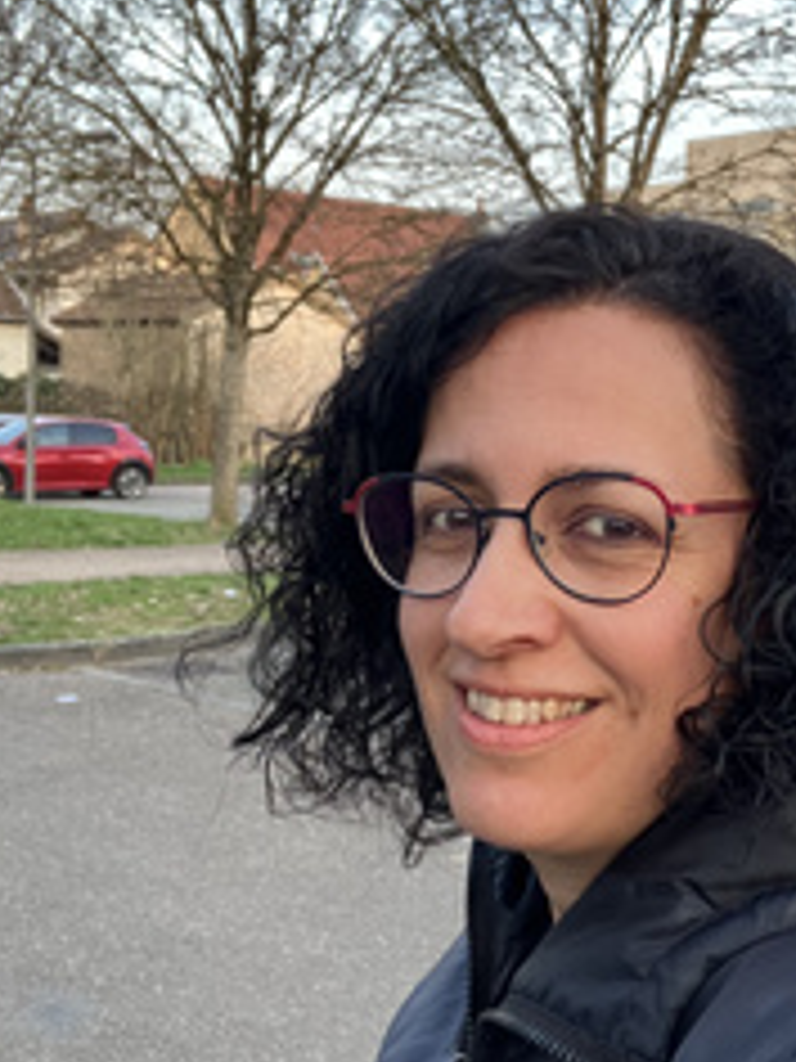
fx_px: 1594
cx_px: 580
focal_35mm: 52
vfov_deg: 36.8
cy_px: 504
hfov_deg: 27.7
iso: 80
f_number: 2.2
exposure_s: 1/67
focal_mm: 2.87
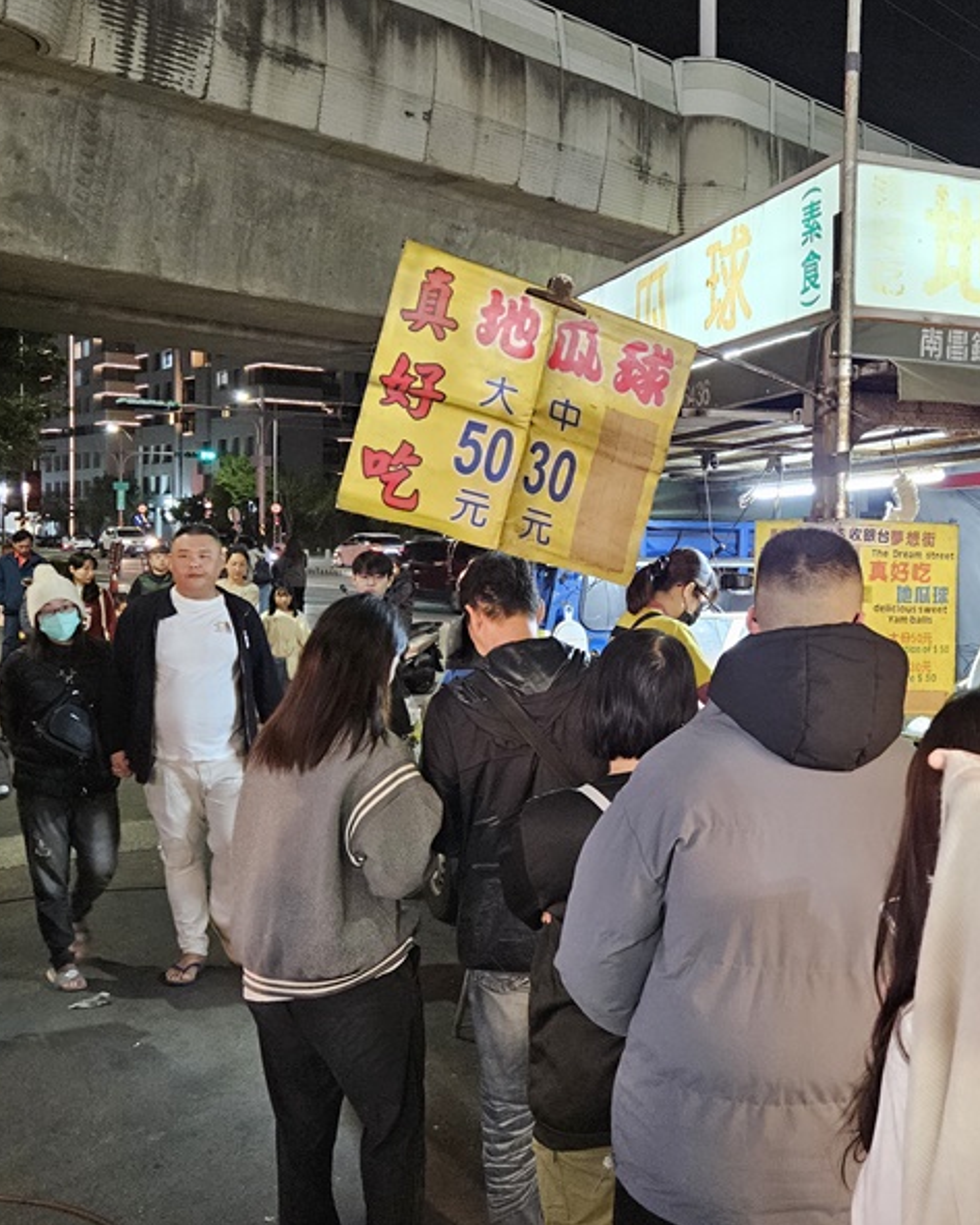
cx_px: 707
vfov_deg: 47.8
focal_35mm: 38
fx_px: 1377
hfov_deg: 38.4
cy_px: 545
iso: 640
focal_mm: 5.4
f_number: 1.8
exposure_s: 1/40
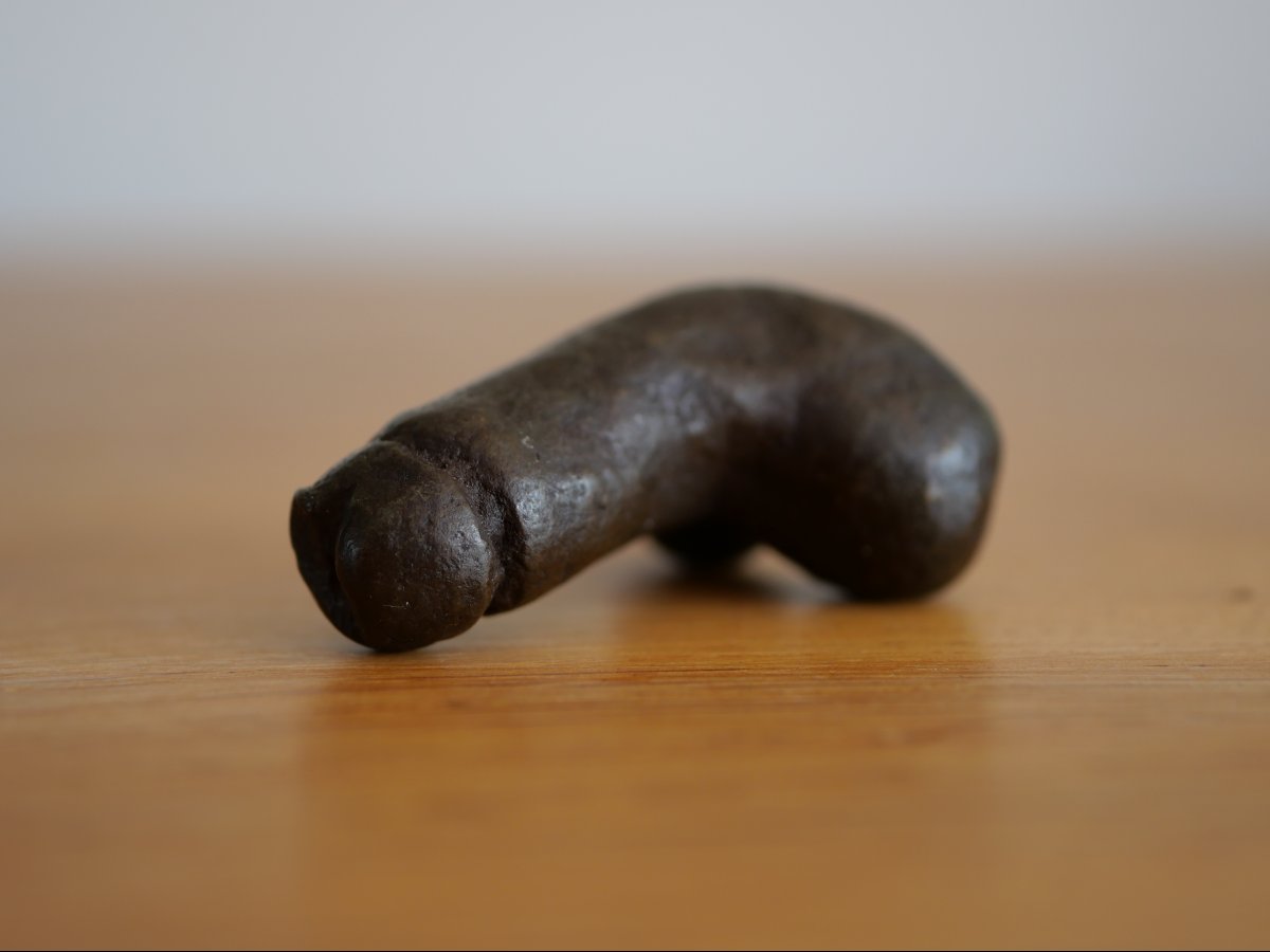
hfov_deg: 32.2
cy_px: 476
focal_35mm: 60
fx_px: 2201
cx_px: 635
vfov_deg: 24.4
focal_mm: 30
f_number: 2.8
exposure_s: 1/60
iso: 250
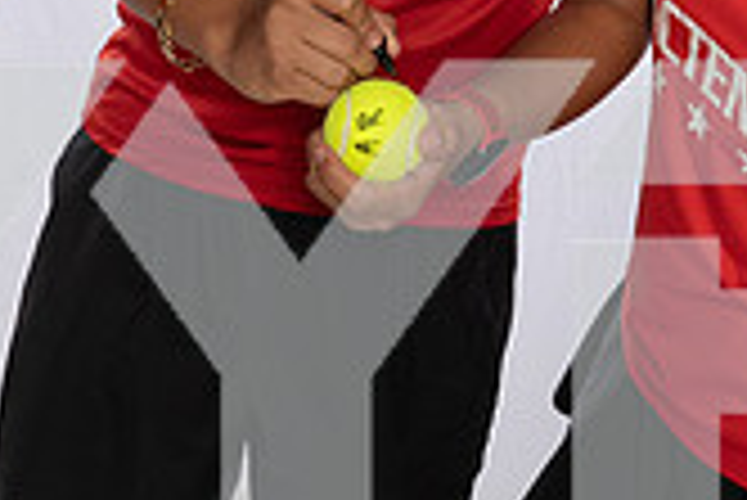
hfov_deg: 20.7
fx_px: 2035
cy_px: -245
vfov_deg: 13.2
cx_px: 500
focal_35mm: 98
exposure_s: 1/250
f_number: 11
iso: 1250
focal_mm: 28
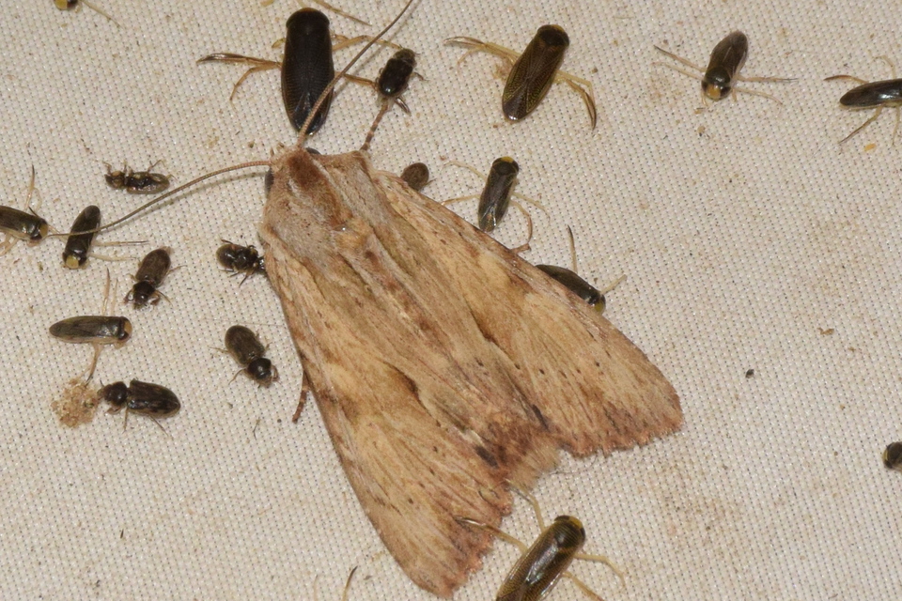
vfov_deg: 6.5
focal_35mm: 210
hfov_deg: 9.8
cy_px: 300
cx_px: 451
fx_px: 5261
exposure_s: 1/200
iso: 1000
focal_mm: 140
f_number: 16
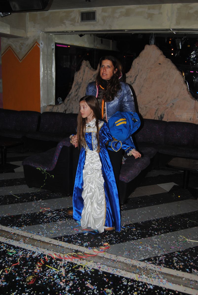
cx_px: 99
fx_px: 296
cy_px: 148
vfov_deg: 53.1
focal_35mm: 36
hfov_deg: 37.0
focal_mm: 24
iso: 200
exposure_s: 1/60
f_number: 3.8
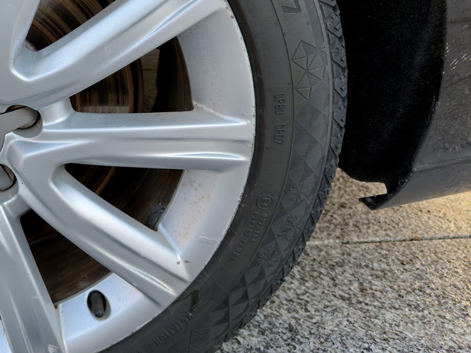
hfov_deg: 33.7
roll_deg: -0.8
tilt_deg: -21.0
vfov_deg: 28.1
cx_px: -17
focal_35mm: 51
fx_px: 694
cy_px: 81
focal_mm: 6.76
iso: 80
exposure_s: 1/144
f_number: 1.78
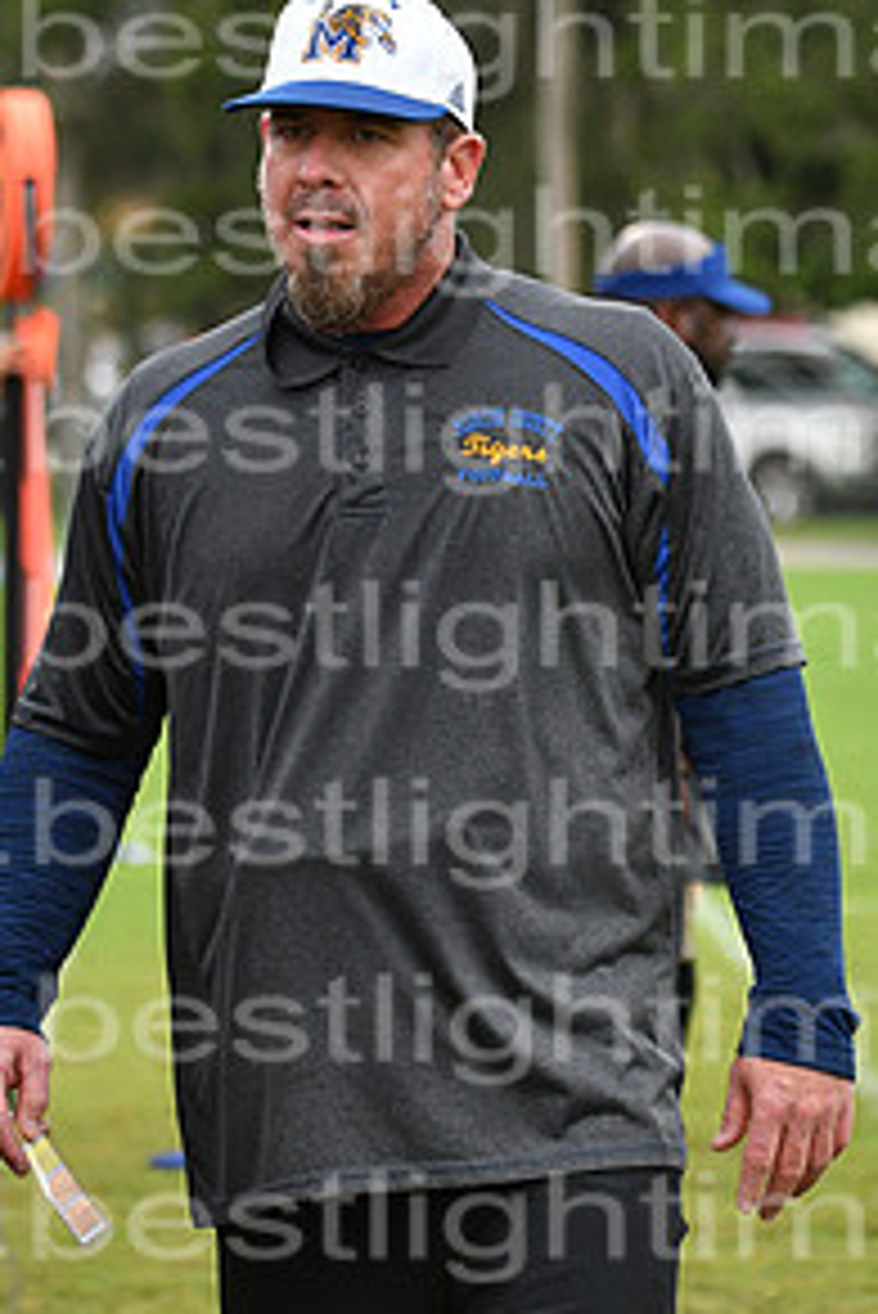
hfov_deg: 3.3
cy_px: 538
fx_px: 15236
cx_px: 621
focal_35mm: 417
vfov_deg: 4.9
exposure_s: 1/2000
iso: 800
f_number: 3.5
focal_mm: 140
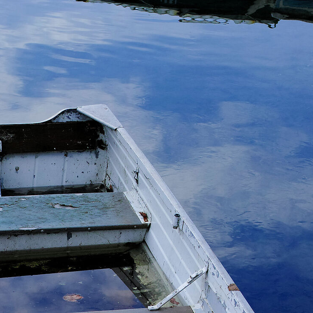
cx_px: 104
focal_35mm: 125
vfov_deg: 13.1
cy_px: 480
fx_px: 1279
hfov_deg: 13.9
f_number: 4.5
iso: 100
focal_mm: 30
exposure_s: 1/125
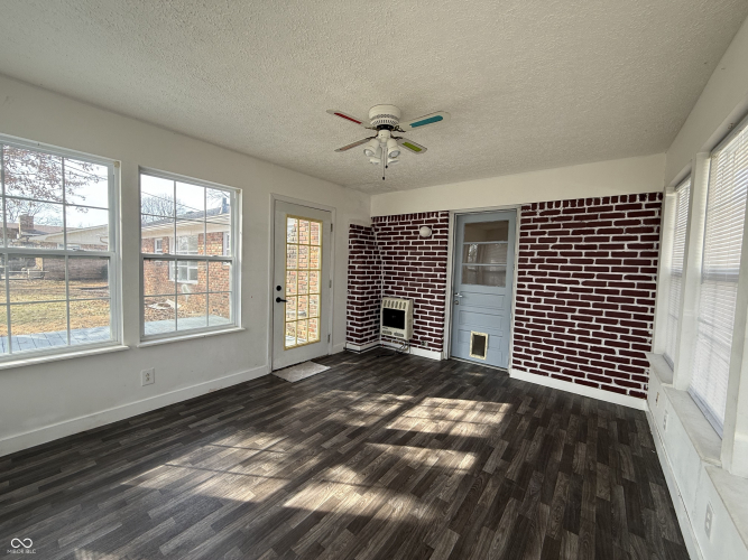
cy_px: 280
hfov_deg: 102.1
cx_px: 374
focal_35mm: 14
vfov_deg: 85.7
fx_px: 302
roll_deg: -1.4
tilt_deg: -1.9
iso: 50
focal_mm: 2.22
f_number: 2.2
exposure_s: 1/99
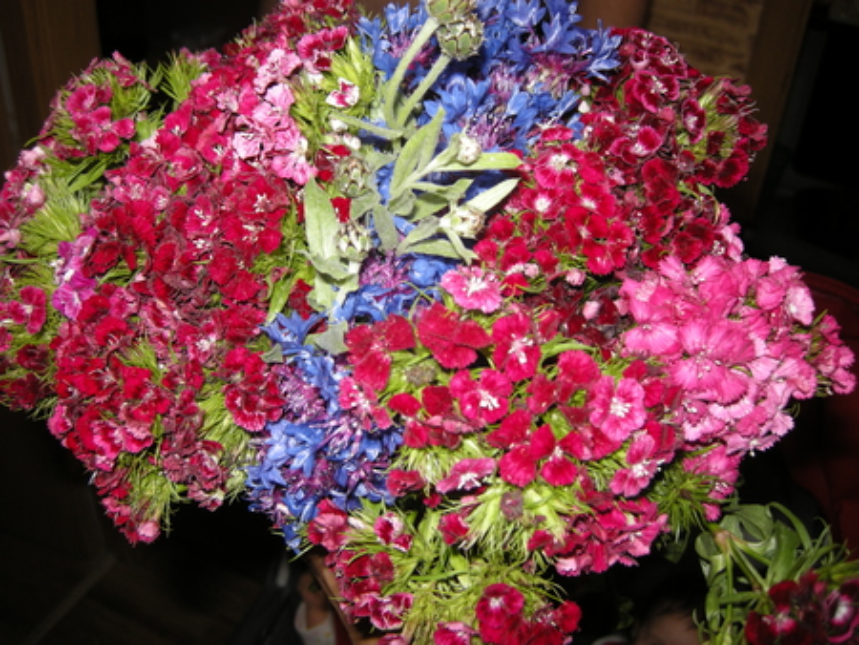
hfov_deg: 52.6
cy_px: 322
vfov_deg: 40.7
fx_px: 869
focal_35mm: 35
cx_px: 430
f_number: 2.7
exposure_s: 1/60
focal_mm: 7.5
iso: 64
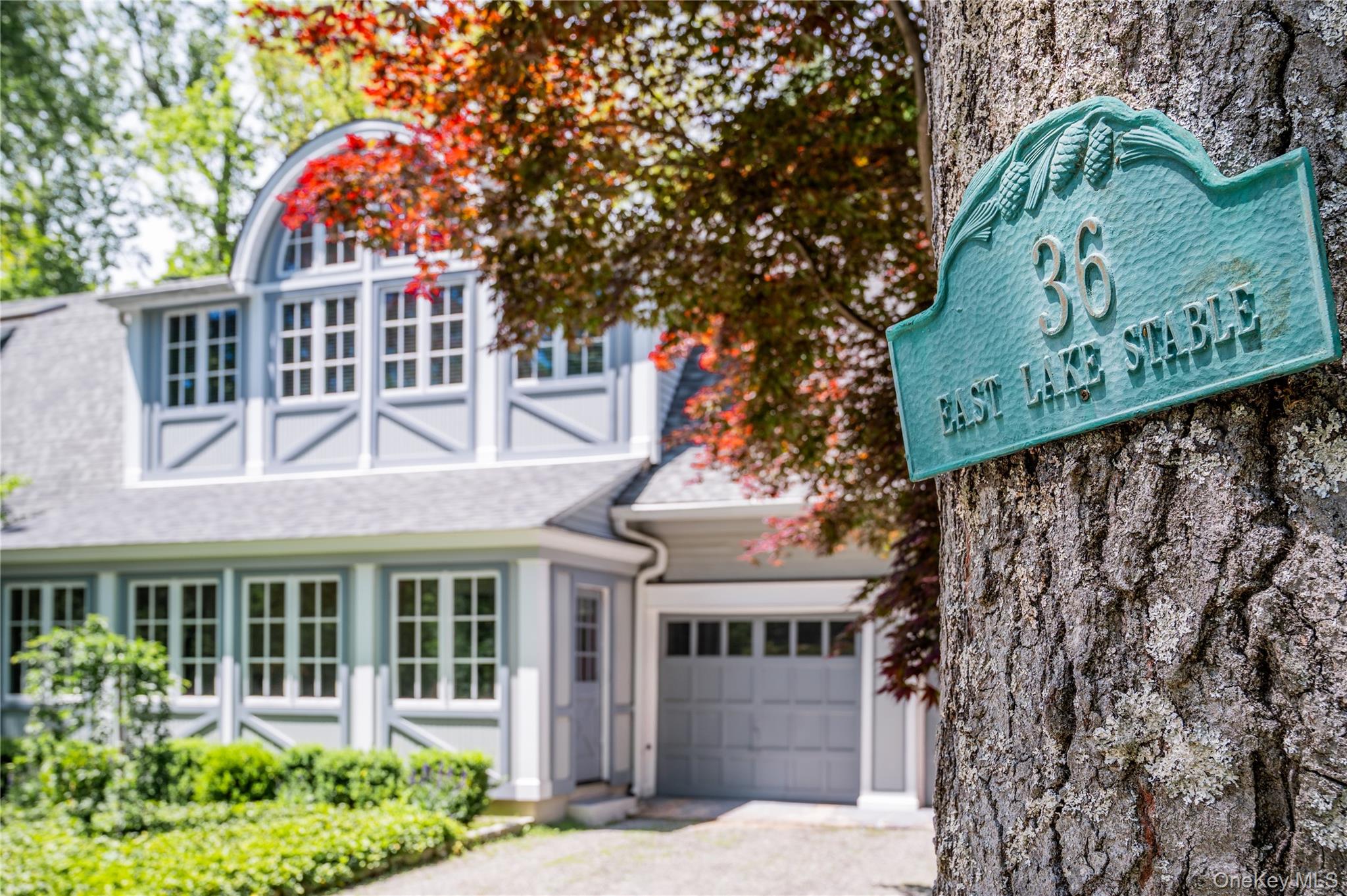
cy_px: 448
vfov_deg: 38.3
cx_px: 674
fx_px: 1290
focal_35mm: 34
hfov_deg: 55.1
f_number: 6.3
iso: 100
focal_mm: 34.5
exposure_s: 1/160
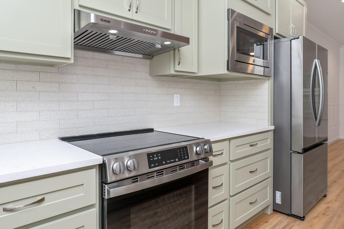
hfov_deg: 77.4
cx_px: 172
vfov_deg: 56.1
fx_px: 215
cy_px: 114
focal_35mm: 22
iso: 320
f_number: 9
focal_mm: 22.5
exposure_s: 1/80
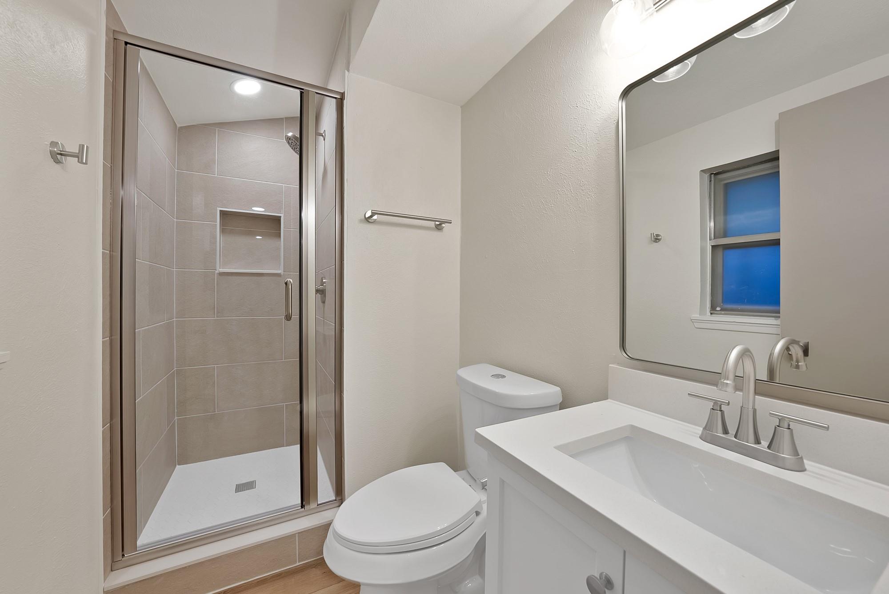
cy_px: 297
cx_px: 444
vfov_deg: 90.1
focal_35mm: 12
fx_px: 296
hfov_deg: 112.6
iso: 640
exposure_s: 1/4
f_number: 9
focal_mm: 12
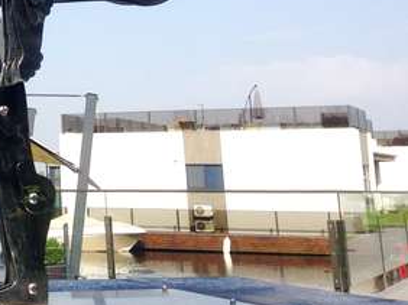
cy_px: -69
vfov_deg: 15.7
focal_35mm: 90
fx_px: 1060
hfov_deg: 20.3
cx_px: -93
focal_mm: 4.12
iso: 50
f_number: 2.4
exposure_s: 1/1695
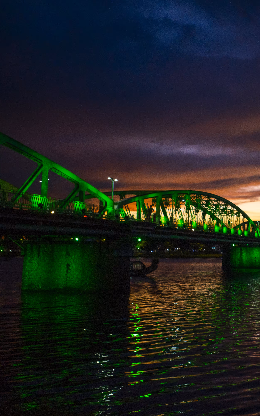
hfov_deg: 27.2
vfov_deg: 46.2
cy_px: 209
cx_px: 292
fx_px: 487
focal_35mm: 43
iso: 800
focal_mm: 18.3
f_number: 3.2
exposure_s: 1/50
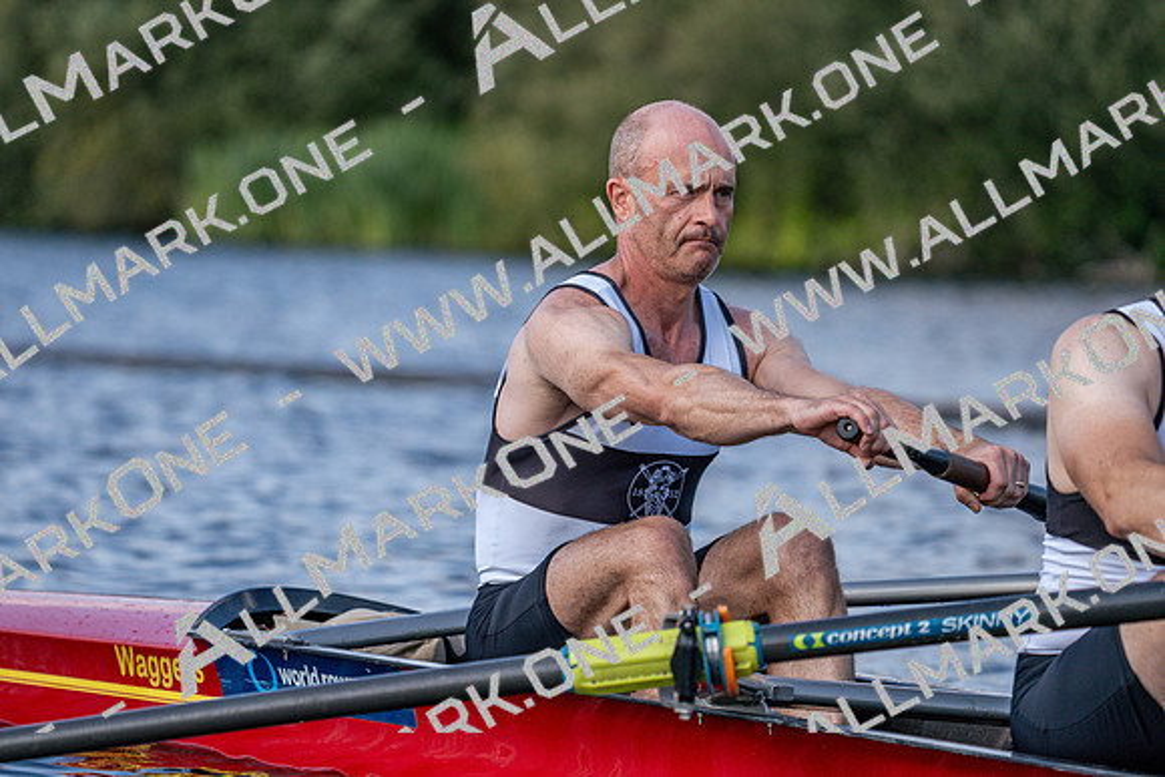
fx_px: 9710
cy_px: 388
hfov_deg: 6.9
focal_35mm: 300
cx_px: 582
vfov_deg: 4.6
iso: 400
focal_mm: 300
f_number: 6.3
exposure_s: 1/1600
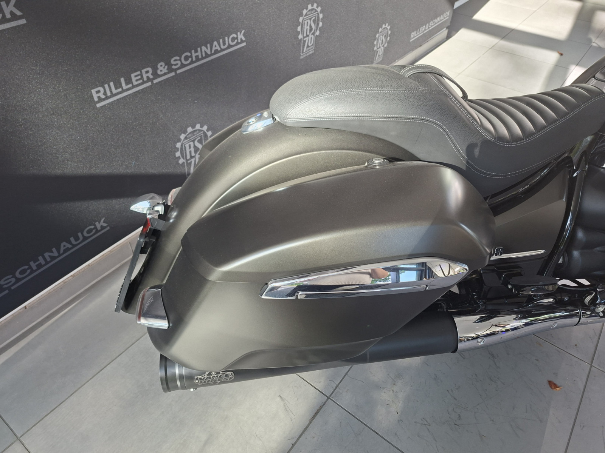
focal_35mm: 23
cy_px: 226
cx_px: 302
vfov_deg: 58.9
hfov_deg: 73.9
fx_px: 402
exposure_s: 1/120
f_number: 1.8
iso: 64
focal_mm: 5.54
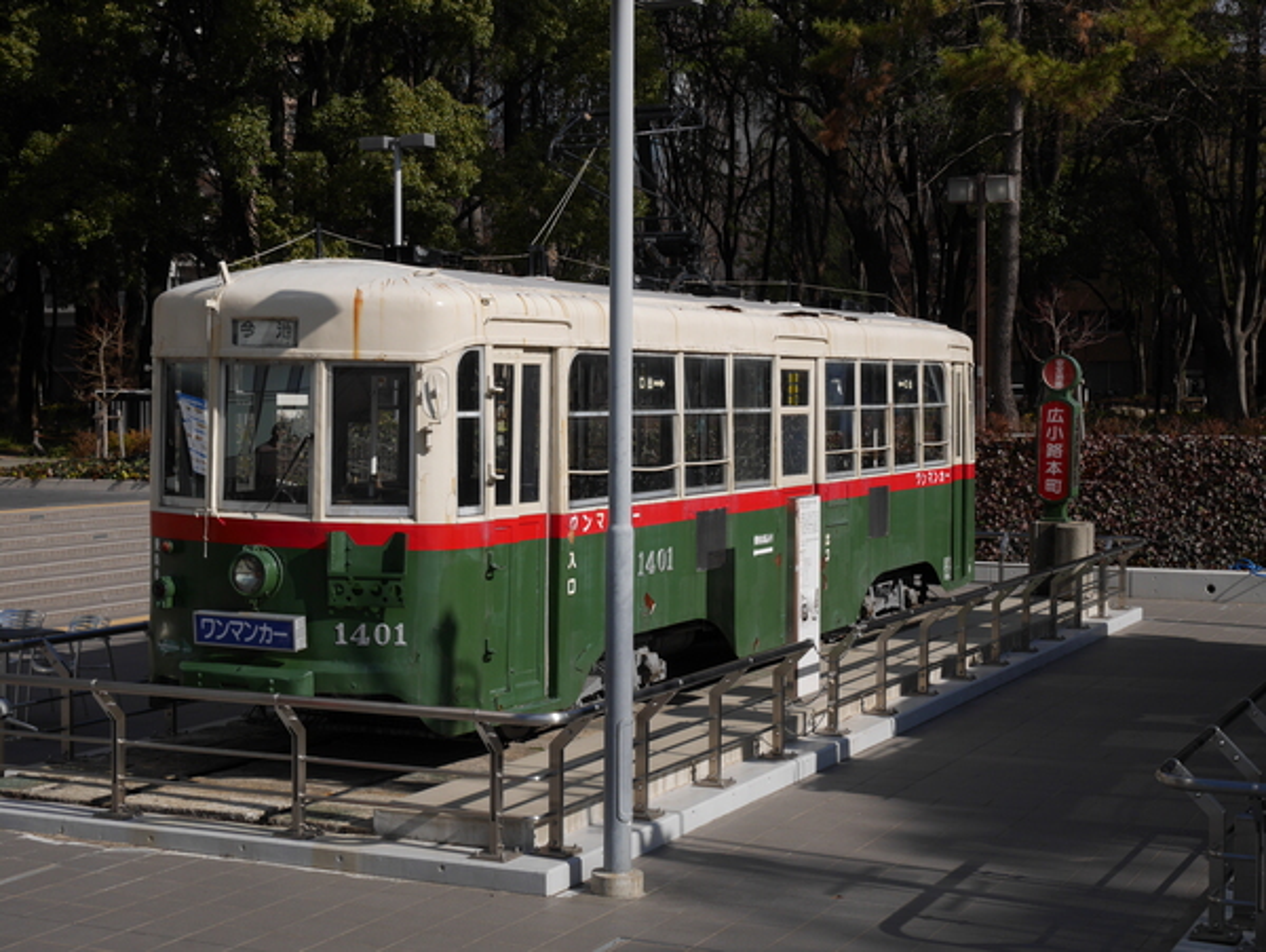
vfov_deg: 25.3
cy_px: 476
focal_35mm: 58
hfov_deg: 33.2
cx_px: 633
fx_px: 2123
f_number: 10
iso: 200
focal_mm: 29
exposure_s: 1/400
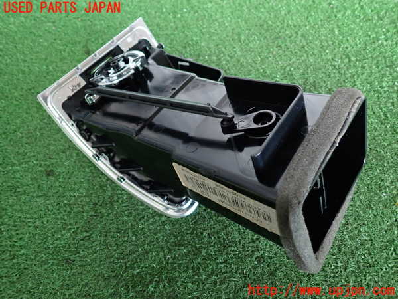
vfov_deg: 49.7
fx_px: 322
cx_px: 199
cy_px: 150
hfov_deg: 63.4
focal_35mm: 28
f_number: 2.2
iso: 400
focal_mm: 5.05
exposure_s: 1/30
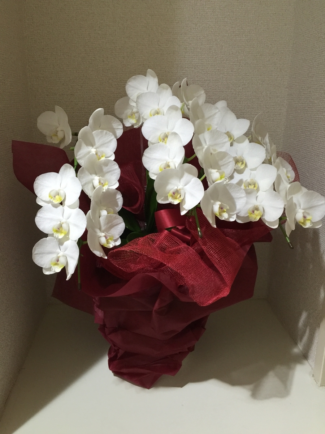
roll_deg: -0.5
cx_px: 162
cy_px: 217
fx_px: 363
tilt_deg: -15.8
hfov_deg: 48.2
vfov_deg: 61.7
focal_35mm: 29
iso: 125
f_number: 2.2
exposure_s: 1/17
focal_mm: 4.15
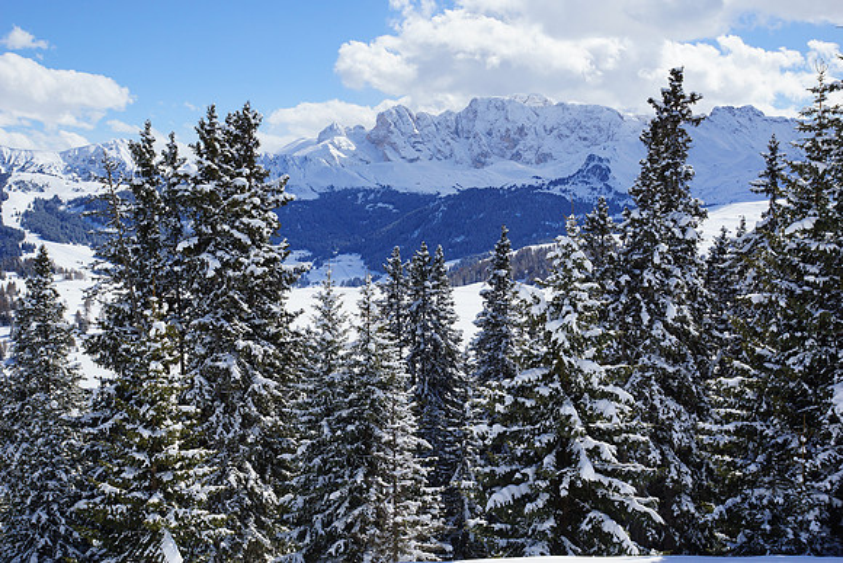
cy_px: 282
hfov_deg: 46.4
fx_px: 984
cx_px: 422
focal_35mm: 42
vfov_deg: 31.9
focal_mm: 28
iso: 100
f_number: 9
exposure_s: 1/500
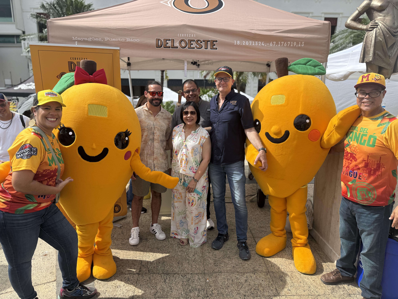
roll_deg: +1.3
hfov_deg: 71.6
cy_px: 150
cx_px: 199
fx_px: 276
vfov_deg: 56.8
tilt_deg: -9.6
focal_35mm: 24
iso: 100
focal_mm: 6.76
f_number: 1.78
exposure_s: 1/4975
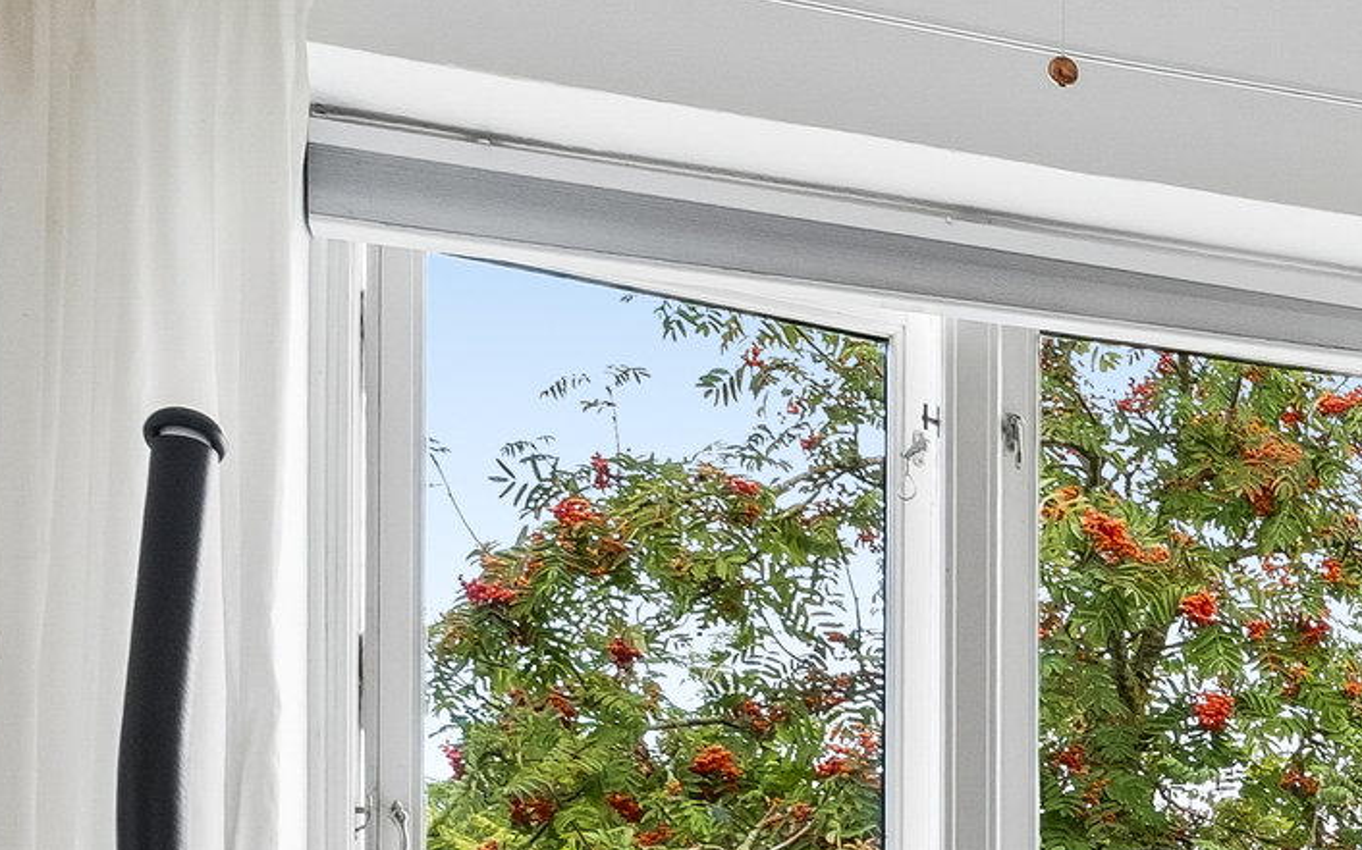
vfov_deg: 15.3
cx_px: 2002
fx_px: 2895
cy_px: 1322
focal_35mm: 78
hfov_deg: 22.2
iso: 400
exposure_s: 1/10
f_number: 8
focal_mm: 12
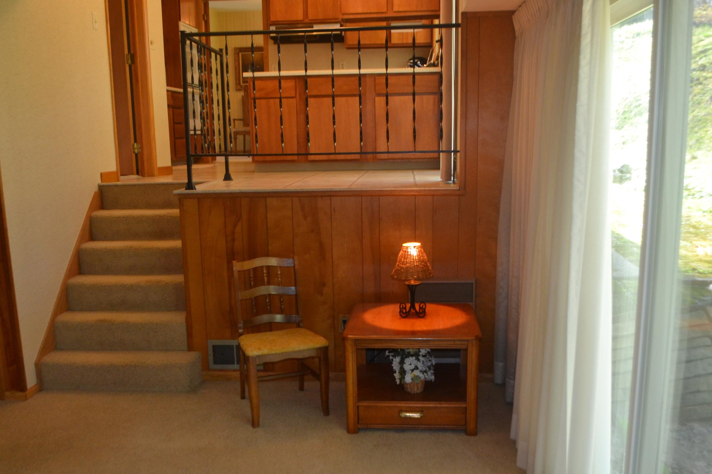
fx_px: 672
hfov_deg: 55.8
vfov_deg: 38.8
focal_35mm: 34
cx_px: 354
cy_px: 270
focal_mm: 18
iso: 560
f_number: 3.5
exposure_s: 1/60
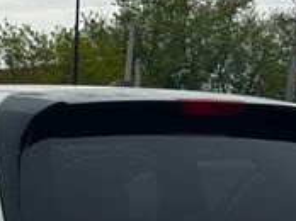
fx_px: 1511
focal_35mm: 177
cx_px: -34
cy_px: 292
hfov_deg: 11.0
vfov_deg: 8.2
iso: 64
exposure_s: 1/5848
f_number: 1.78
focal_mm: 6.76
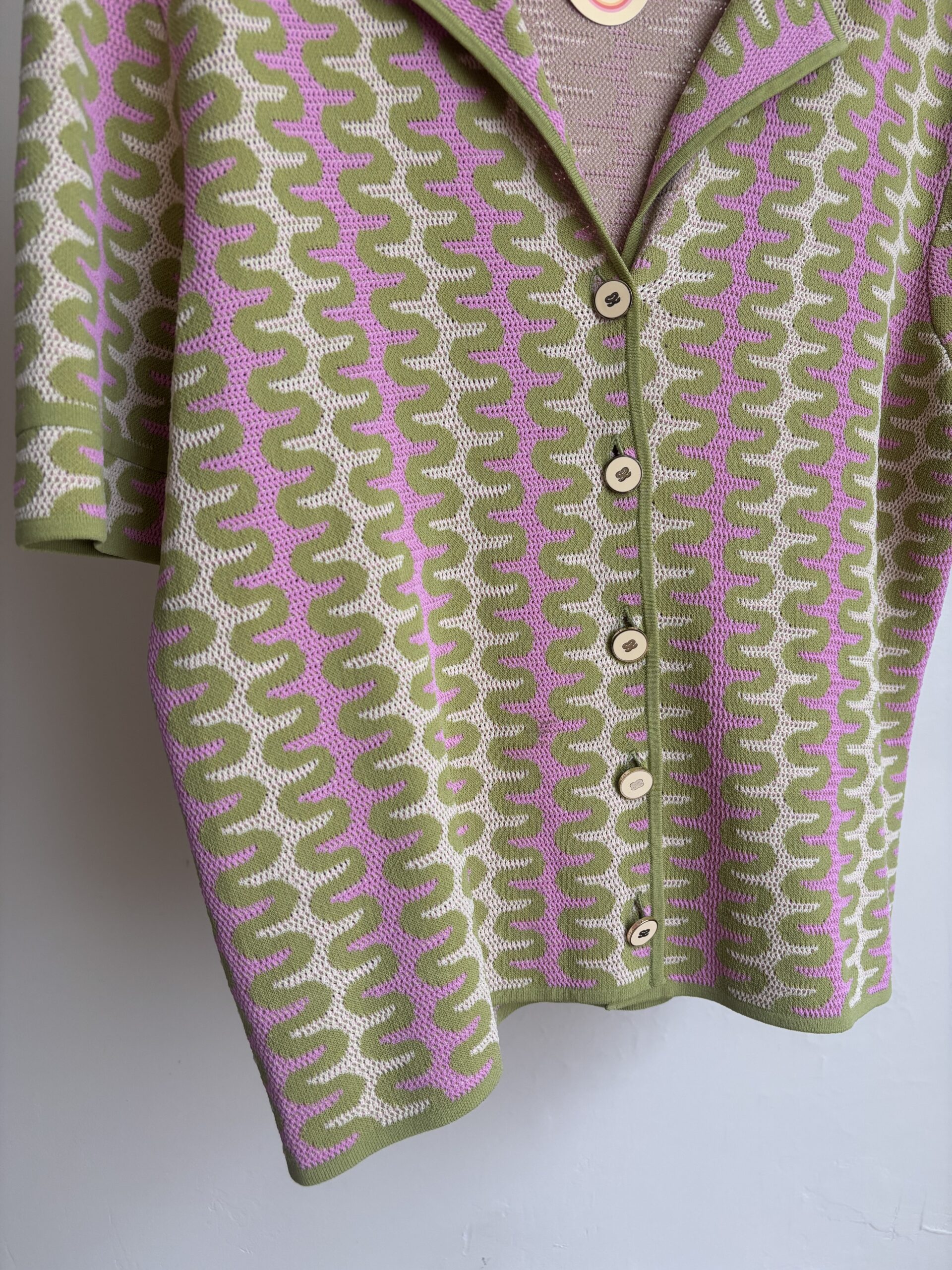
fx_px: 953
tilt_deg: -7.7
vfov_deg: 67.3
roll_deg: +2.6
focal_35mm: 26
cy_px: 635
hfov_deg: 53.1
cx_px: 476
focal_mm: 5.96
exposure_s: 1/121
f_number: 1.6
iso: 100
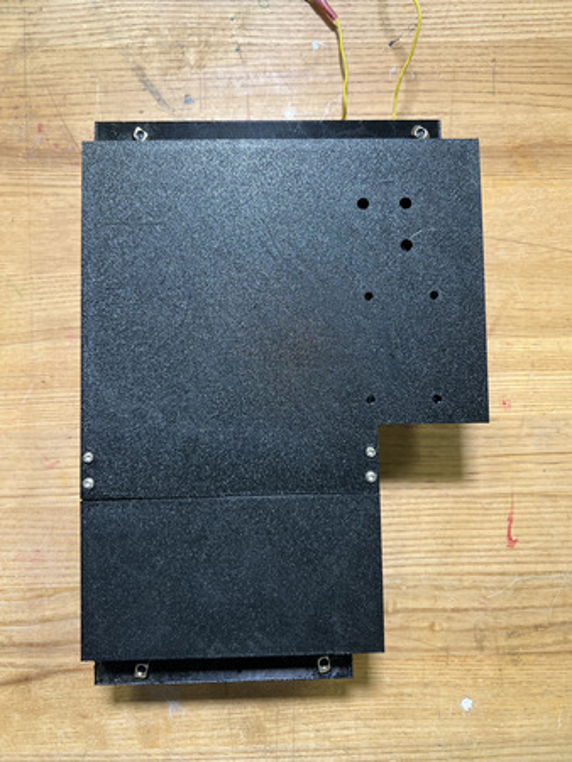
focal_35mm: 26
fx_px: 572
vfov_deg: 67.3
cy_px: 381
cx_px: 286
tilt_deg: -87.5
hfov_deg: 53.1
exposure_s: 1/60
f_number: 1.5
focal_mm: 5.7
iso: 64
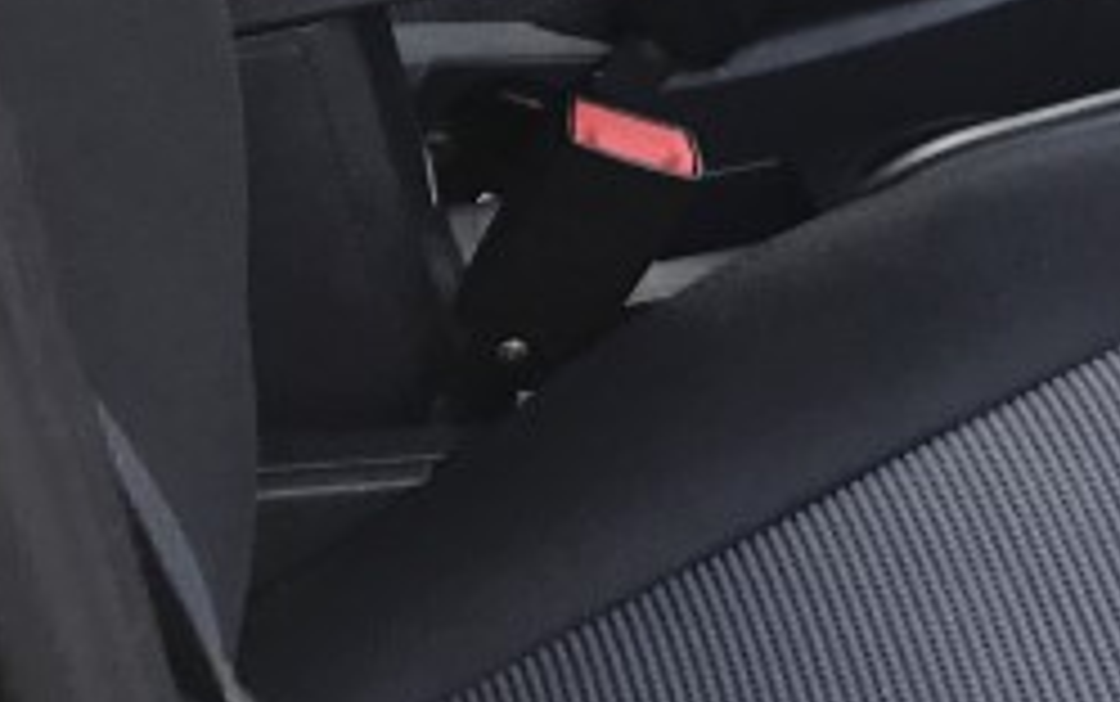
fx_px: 3726
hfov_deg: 15.4
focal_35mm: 122
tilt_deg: -14.4
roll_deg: +0.6
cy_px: -860
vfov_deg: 9.7
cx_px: 1804
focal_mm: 3.99
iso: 20
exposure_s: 1/152
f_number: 1.8
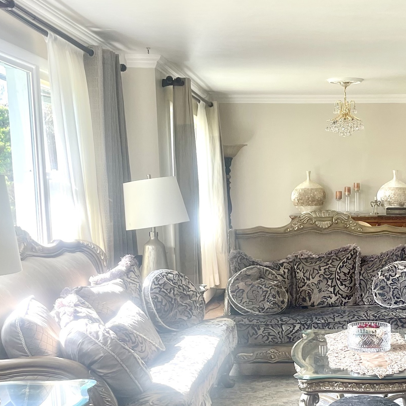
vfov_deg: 30.1
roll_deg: +0.7
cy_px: 303
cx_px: 341
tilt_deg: -9.0
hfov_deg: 29.7
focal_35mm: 56
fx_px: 743
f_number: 1.6
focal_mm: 5.1
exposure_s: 1/120
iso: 64
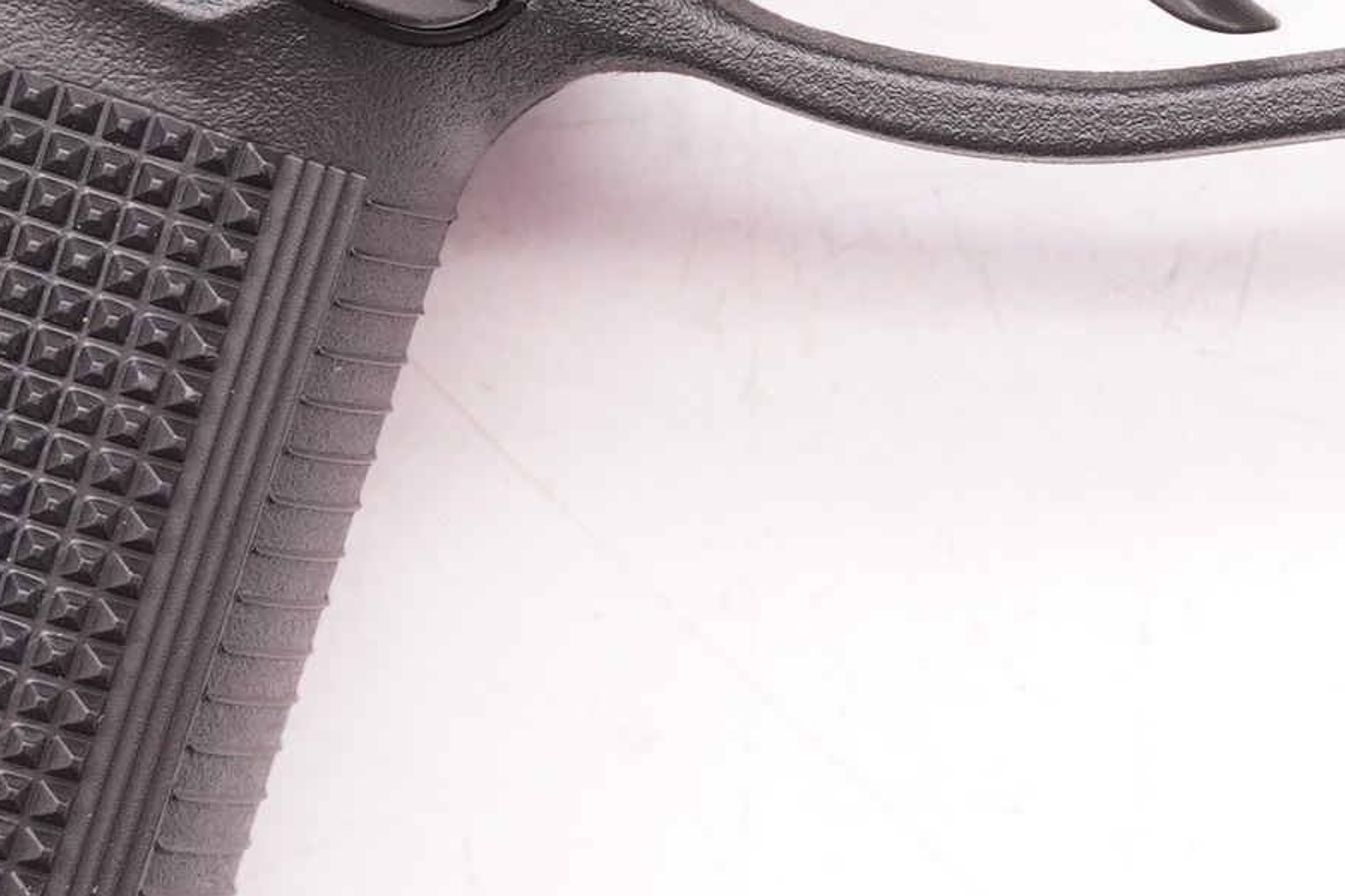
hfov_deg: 7.8
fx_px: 9801
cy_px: 82
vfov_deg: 5.2
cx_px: 1242
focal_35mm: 262
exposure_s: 1/125
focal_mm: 37
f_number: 5.6
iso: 1000
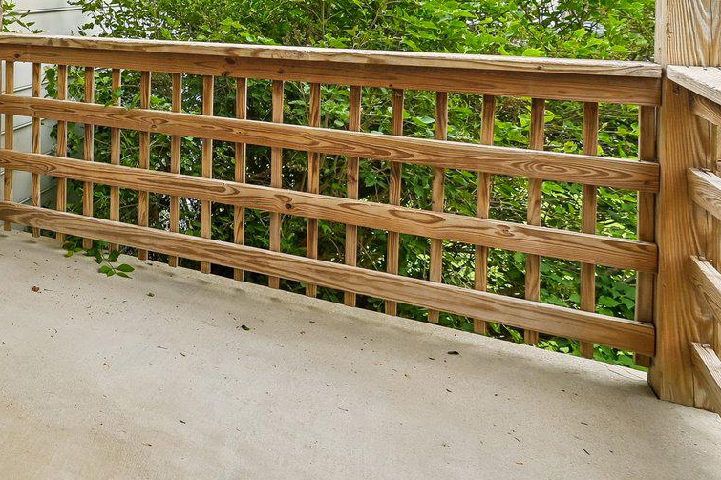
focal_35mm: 38
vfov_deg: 31.8
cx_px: -156
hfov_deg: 37.5
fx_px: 761
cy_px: -22
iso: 100
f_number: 8
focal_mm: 14
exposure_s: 1/60
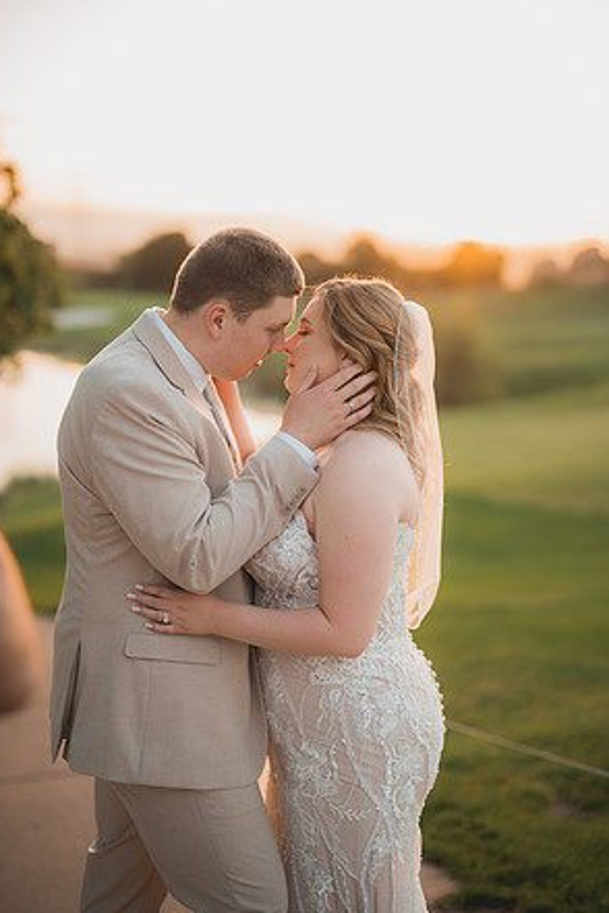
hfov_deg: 26.5
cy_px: 453
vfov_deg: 38.9
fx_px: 1294
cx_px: 302
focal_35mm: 51
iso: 125
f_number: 1.2
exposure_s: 1/320
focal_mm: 50
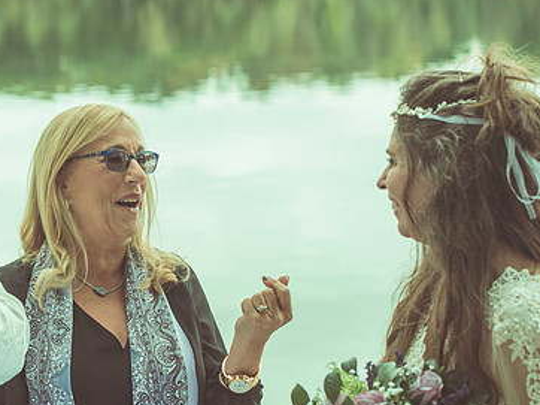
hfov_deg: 18.1
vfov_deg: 13.7
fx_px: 1684
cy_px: 249
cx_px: 137
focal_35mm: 108
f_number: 5
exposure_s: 1/200
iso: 160
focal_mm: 70
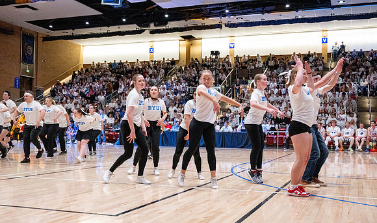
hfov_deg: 47.4
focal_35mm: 42
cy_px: 126
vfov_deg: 29.1
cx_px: 188
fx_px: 429
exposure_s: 1/500
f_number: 4
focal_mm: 41
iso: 8000
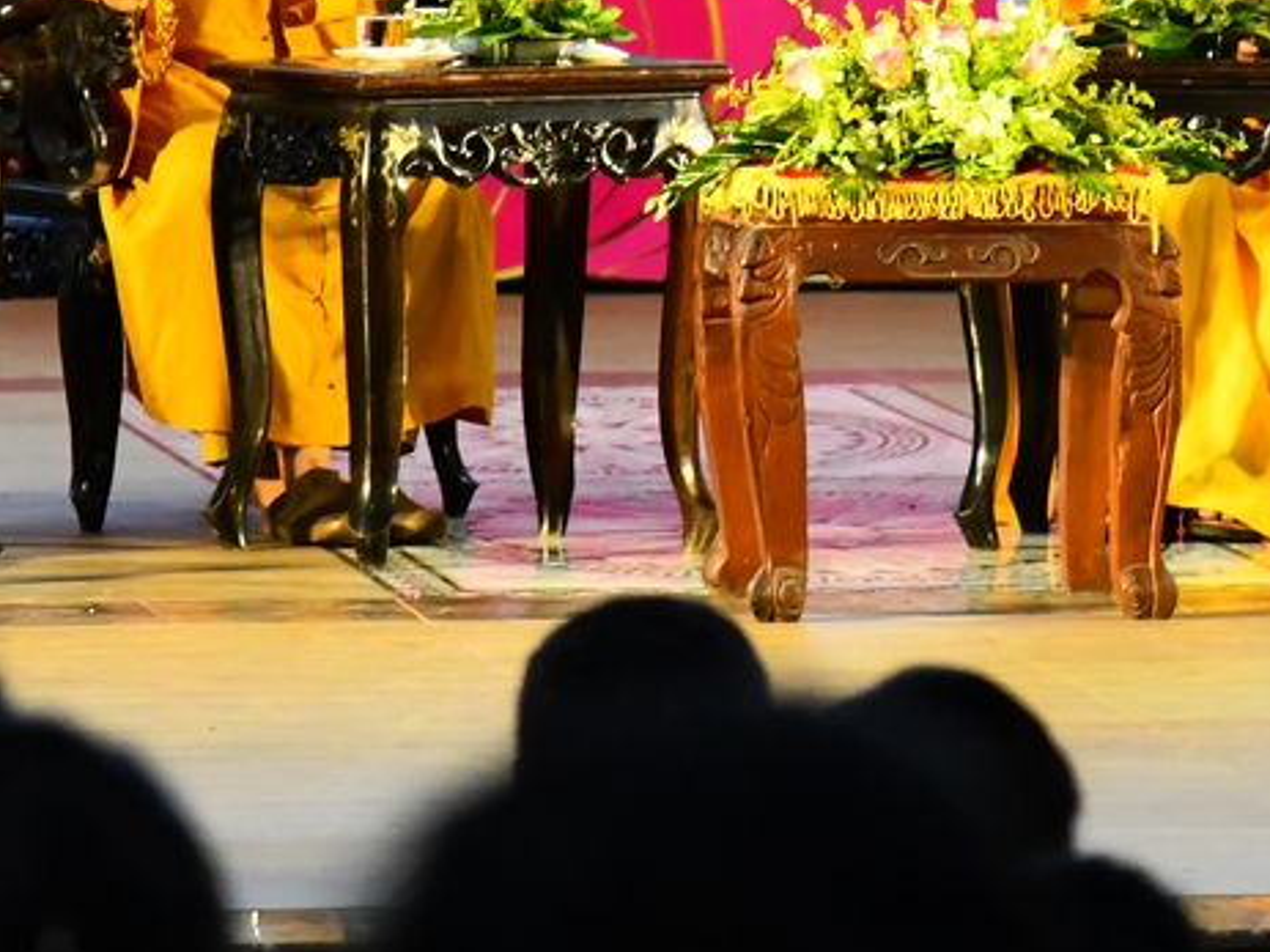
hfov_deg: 5.3
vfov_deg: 3.9
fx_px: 13828
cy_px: 80
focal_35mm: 377
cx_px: 727
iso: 5000
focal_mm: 112
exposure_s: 1/250
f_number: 4
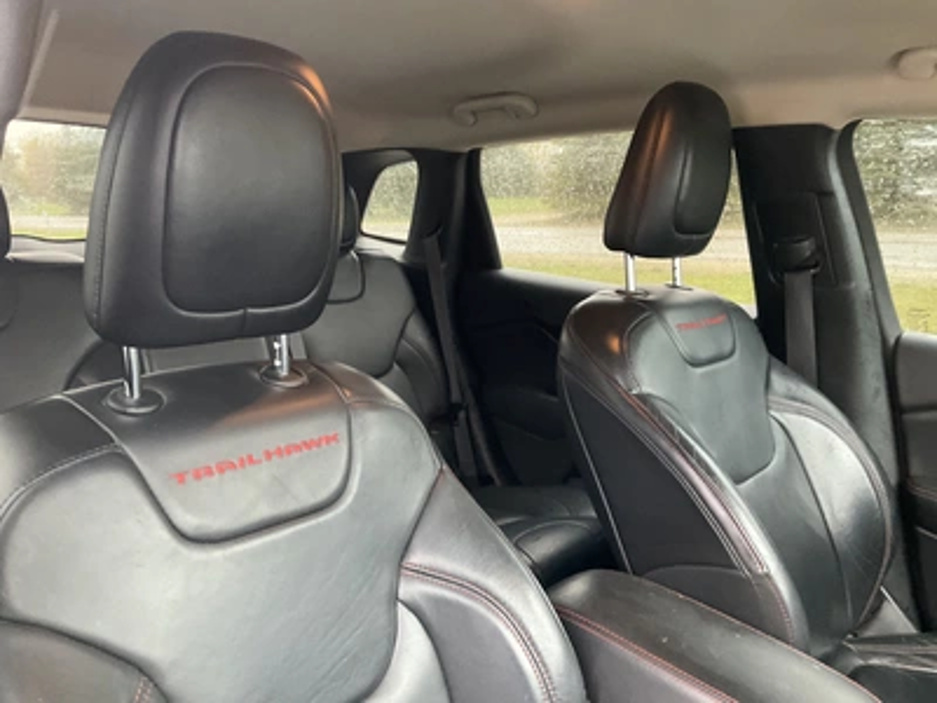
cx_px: 468
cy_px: 352
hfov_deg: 61.7
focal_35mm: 29
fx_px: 785
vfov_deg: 48.2
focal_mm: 3
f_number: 1.8
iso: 250
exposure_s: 1/60
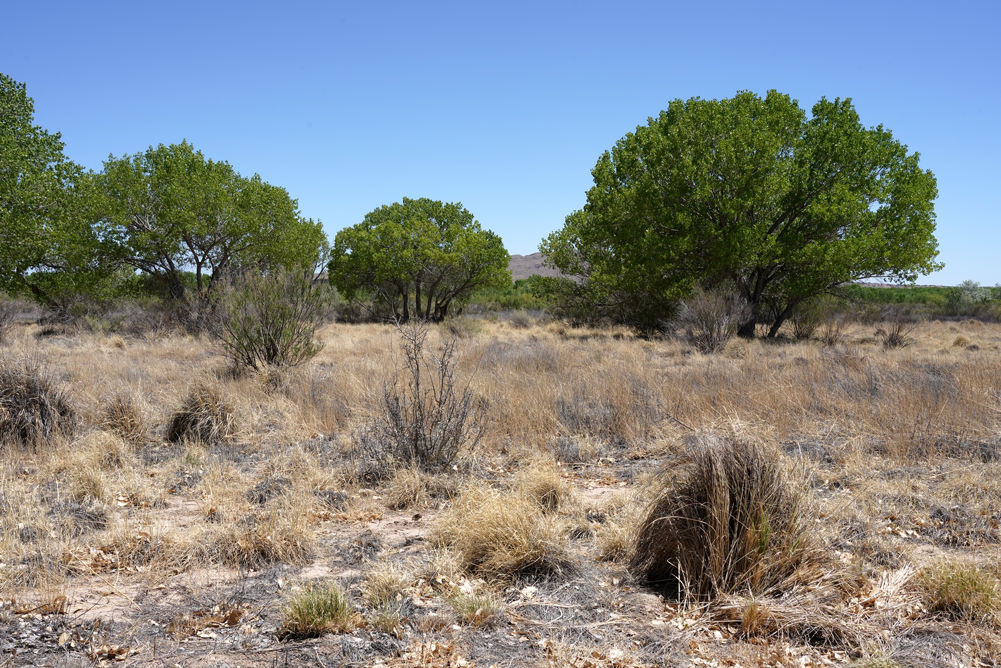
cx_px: 500
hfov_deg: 53.1
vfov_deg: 36.9
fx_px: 1001
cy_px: 334
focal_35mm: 36
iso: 100
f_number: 16
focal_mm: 36
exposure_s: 1/100
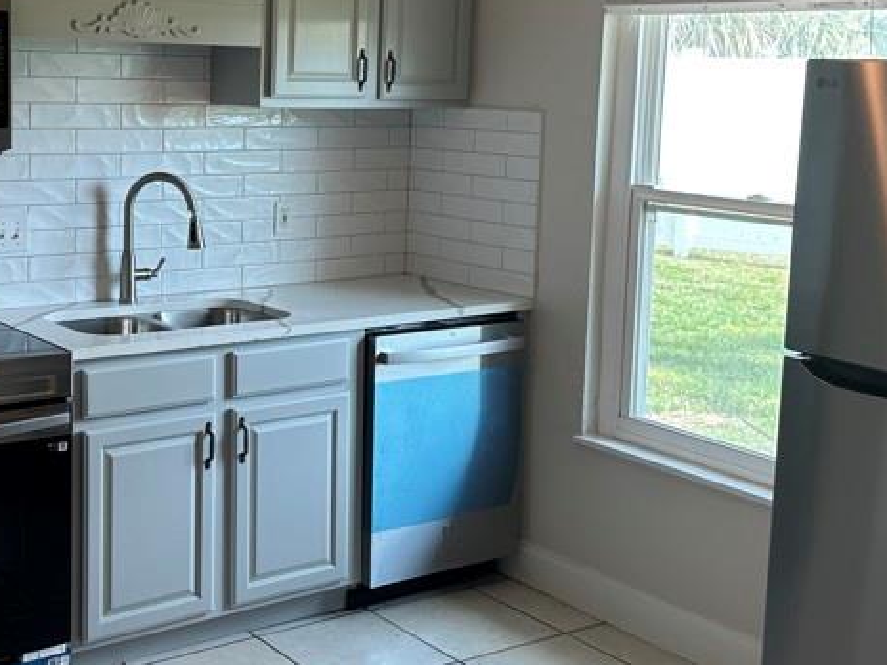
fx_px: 1358
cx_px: 249
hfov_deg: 35.6
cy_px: 252
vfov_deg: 27.4
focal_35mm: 53
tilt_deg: -6.7
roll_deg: -2.5
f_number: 1.78
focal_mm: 6.86
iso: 80
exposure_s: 1/130
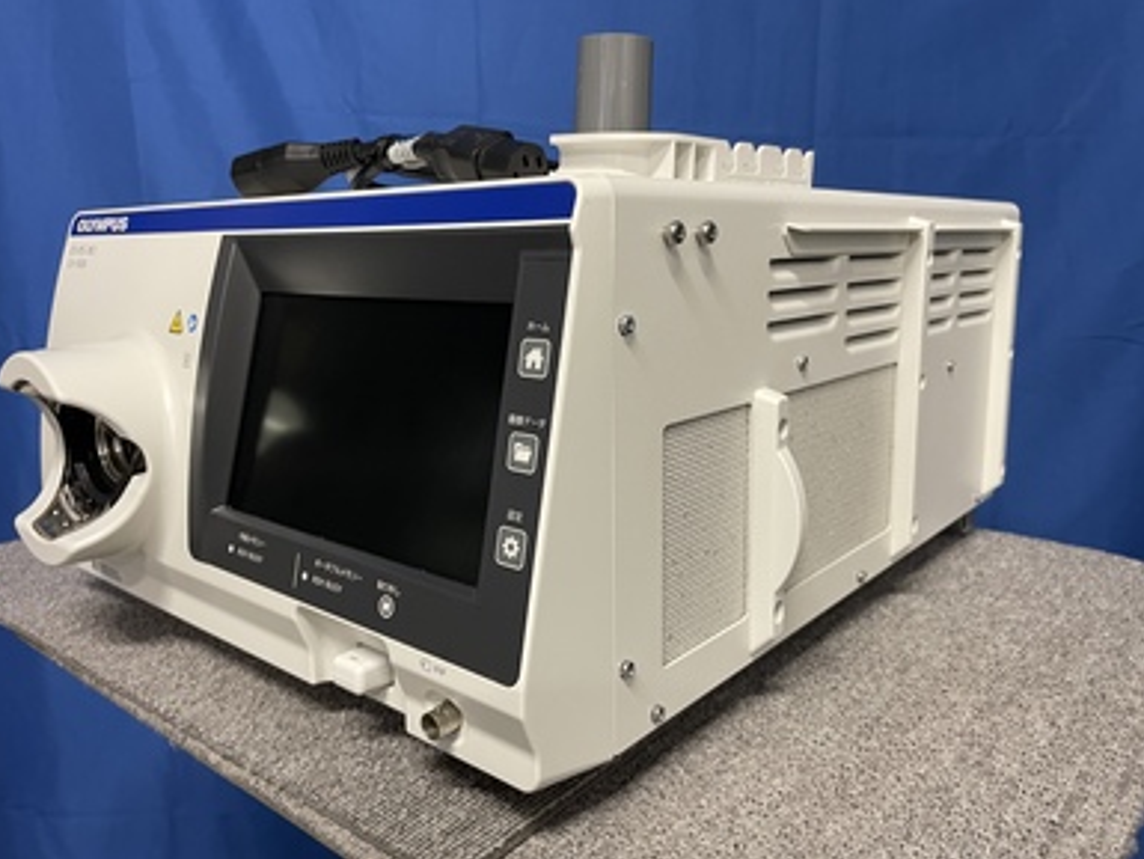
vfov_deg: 51.4
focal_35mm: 27
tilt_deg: -10.5
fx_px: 893
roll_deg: +1.0
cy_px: 416
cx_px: 553
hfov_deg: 65.3
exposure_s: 1/50
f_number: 1.6
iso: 200
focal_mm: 4.2
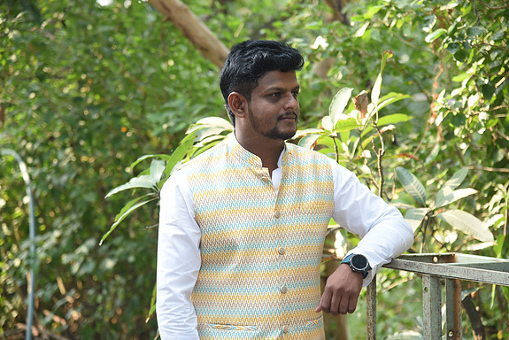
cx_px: 253
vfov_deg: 11.3
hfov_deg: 16.9
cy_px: 170
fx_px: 1712
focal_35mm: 121
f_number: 4.5
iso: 400
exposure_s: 1/160
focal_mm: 120
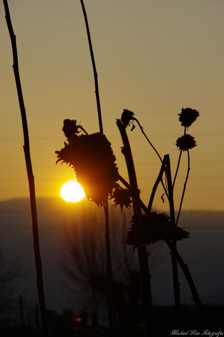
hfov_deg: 8.0
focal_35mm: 172
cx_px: 112
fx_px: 1608
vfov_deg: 12.0
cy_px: 168
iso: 400
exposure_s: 1/1500
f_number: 11
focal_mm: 115
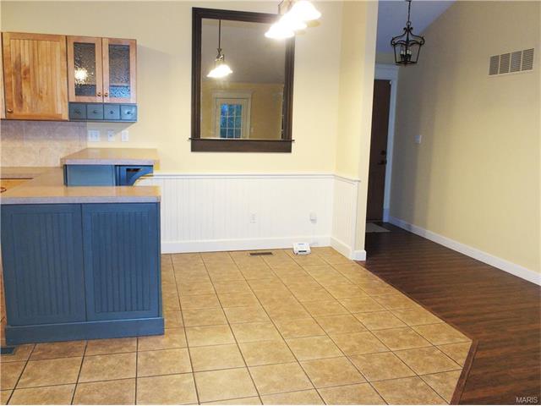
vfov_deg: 49.7
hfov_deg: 63.4
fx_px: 438
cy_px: 203
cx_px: 270
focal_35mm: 28
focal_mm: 6
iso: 400
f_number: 2.8
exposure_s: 1/30
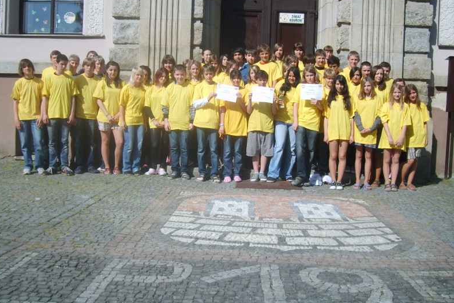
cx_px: 224
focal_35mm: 37
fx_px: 467
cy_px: 147
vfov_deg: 36.0
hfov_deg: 51.9
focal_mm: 5.8
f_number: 7.1
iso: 50
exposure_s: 1/250
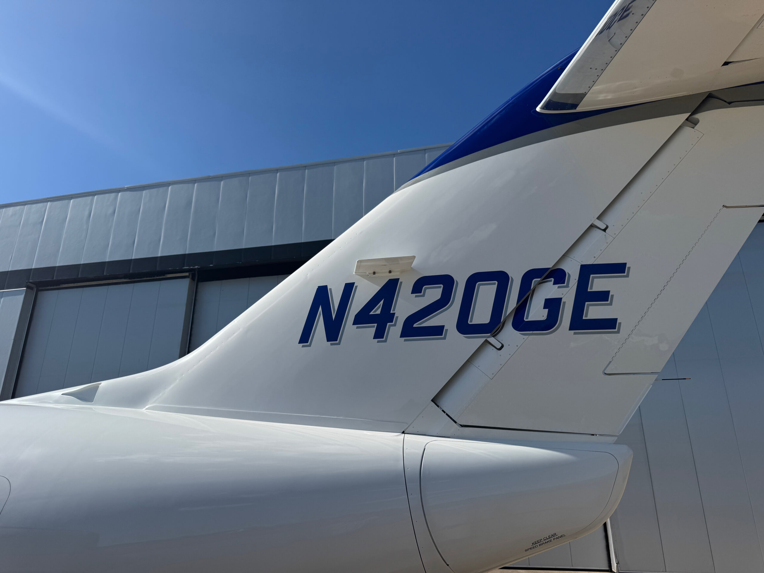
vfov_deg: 56.8
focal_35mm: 24
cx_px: 382
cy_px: 286
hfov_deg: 71.6
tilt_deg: +20.7
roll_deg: +0.6
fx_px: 530
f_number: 1.78
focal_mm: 6.76
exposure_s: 1/7092
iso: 80
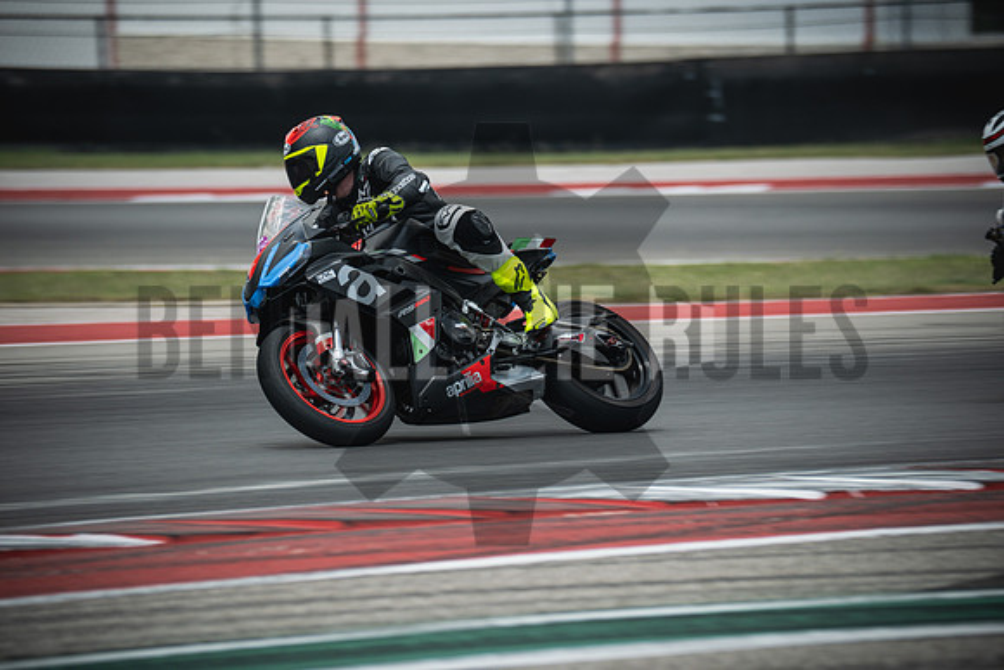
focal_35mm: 365
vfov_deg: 3.8
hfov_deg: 5.6
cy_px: 335
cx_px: 502
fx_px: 10181
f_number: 5
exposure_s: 1/400
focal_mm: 243.3
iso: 200
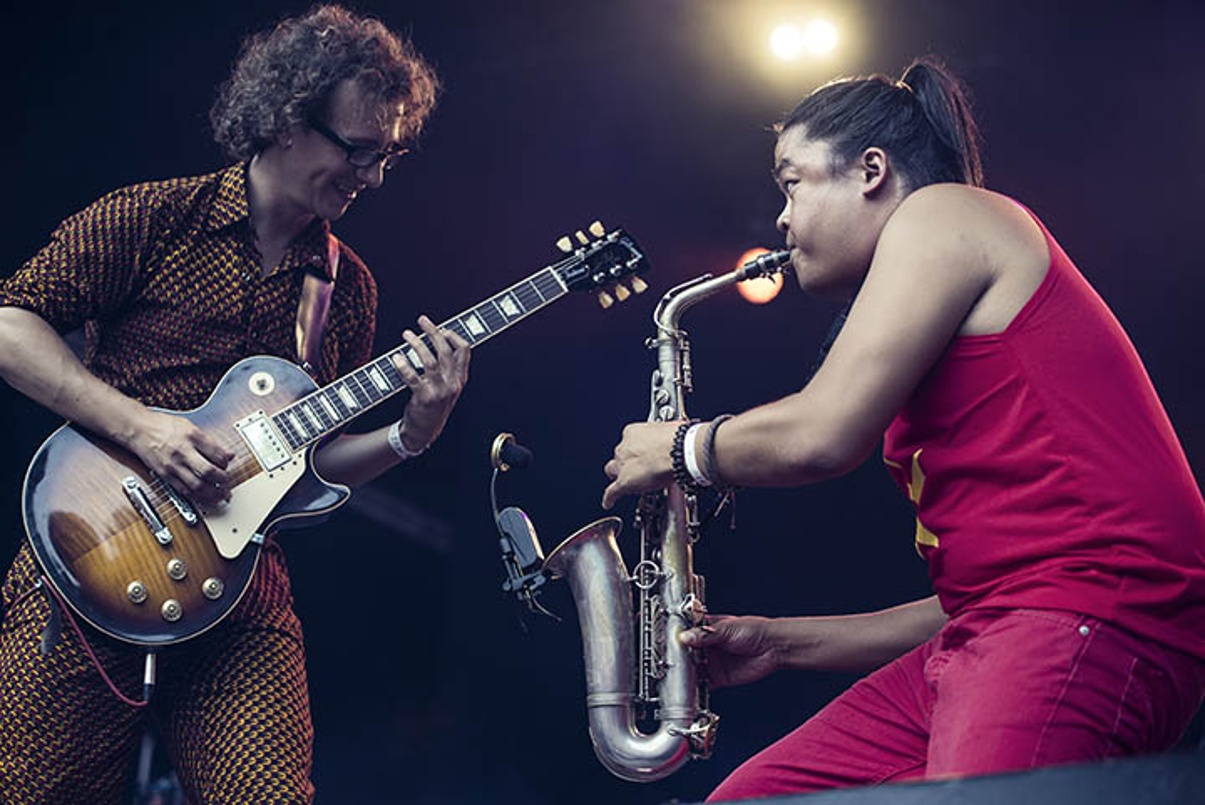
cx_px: 602
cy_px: 402
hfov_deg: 28.8
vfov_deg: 19.5
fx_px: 2344
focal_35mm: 70
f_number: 2.8
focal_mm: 70
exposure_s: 1/500
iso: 800
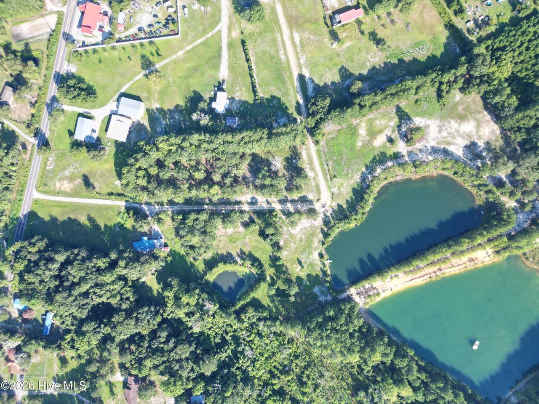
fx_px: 374
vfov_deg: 56.8
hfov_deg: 71.6
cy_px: 202
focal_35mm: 24
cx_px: 270
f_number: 1.7
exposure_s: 1/500
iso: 100
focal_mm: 6.72
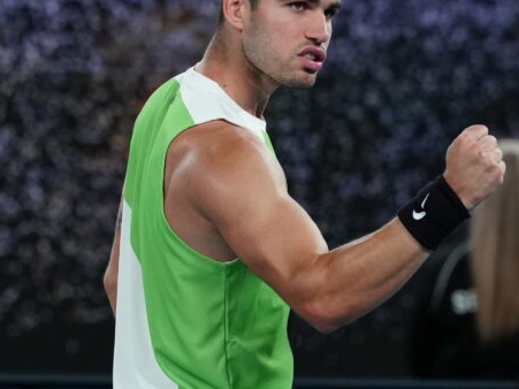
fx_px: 3597
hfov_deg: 8.3
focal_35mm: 240
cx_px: 226
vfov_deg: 6.2
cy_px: 109
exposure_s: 1/1600
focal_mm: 150
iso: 1600
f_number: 2.8
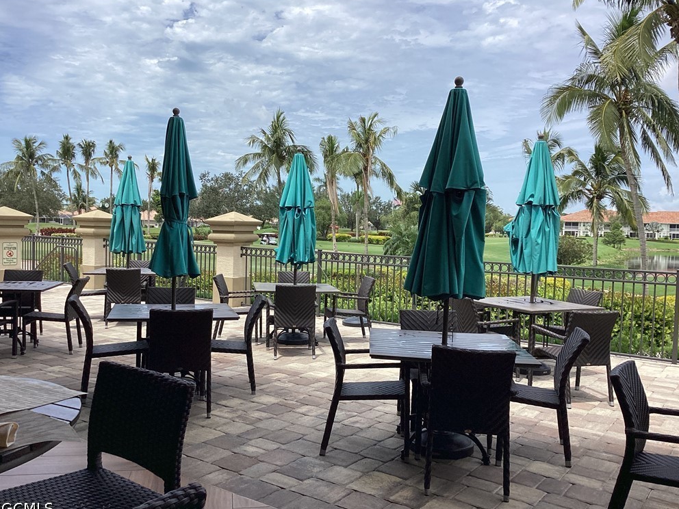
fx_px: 628
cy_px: 257
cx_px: 340
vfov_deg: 44.2
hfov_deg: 56.8
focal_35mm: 32
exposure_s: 1/1538
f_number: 2.4
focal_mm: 3.3
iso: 25
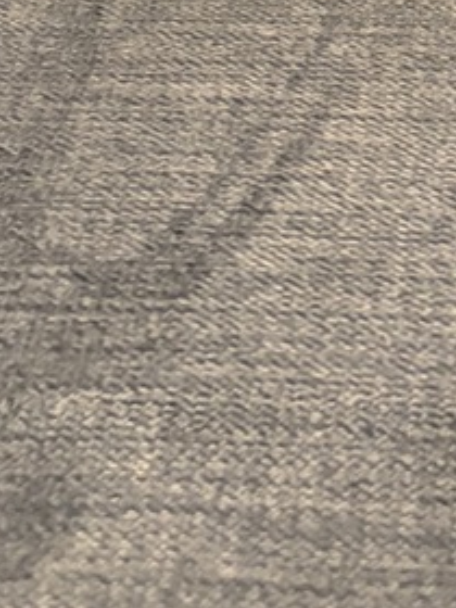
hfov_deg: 11.8
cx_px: 480
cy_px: -603
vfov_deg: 13.6
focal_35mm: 124
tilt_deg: -22.4
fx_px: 2178
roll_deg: +0.9
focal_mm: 5.96
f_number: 1.6
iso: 640
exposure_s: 1/30
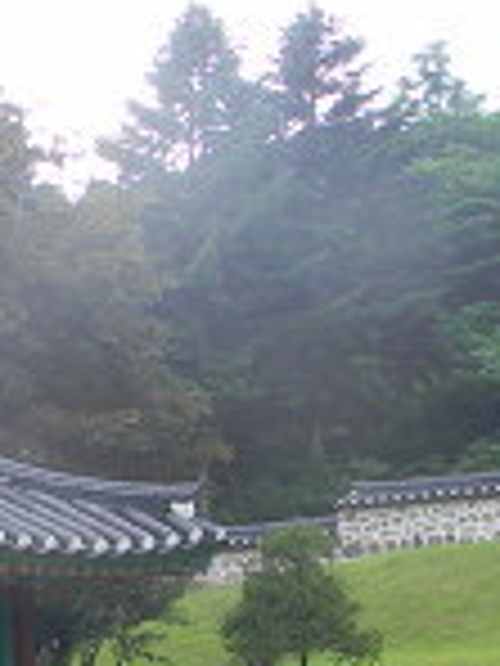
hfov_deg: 12.2
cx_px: 144
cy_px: 410
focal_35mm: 121
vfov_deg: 16.3
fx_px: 2330
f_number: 3.5
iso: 80
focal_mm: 5
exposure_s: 1/157
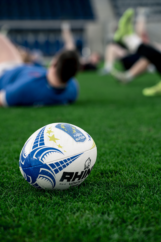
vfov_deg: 19.7
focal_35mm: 104
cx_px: 80
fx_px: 697
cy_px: 121
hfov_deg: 13.2
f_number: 4
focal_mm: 103.9
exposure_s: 1/160
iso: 400
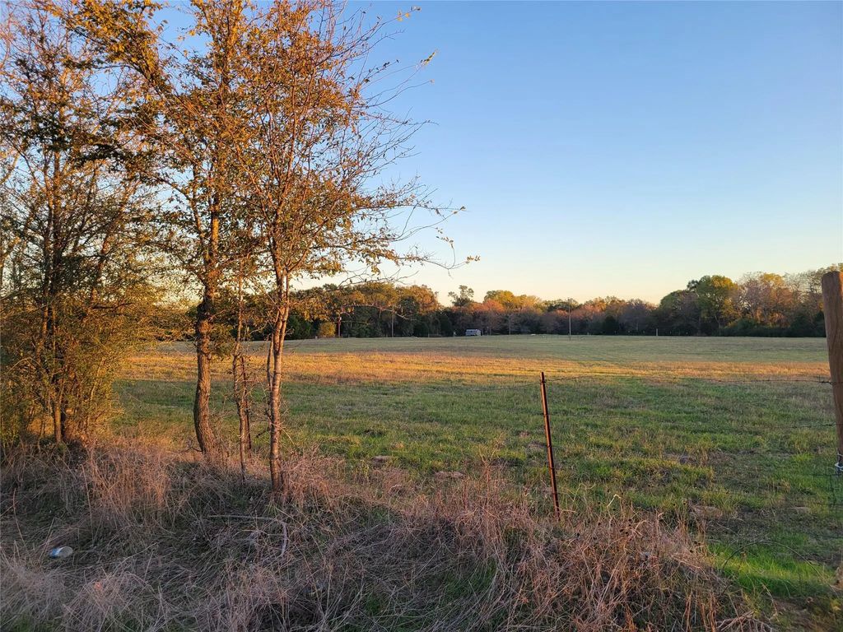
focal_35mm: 26
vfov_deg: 53.1
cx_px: 422
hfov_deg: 67.3
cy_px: 316
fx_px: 633
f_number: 1.8
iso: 40
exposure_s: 1/266
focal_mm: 5.4
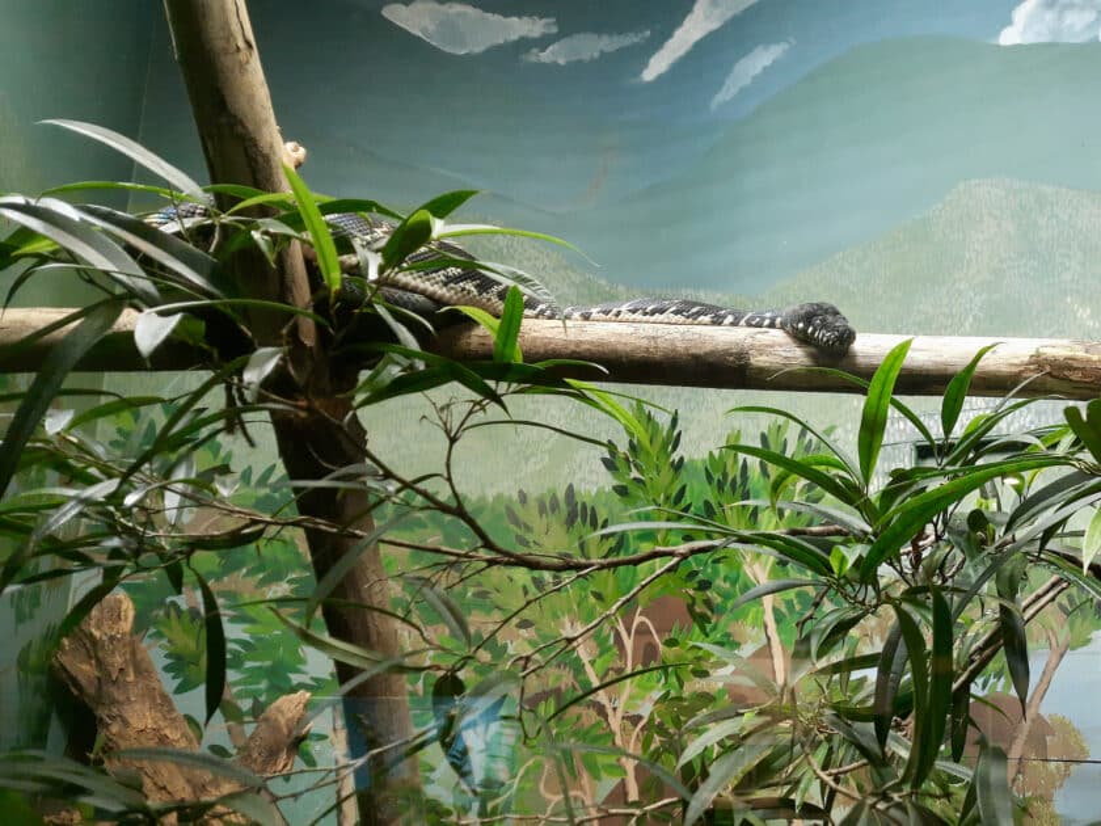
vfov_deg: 56.8
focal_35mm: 24
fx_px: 763
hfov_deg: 71.6
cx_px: 550
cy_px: 413
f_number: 1.8
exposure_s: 1/60
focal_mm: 5.23
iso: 200
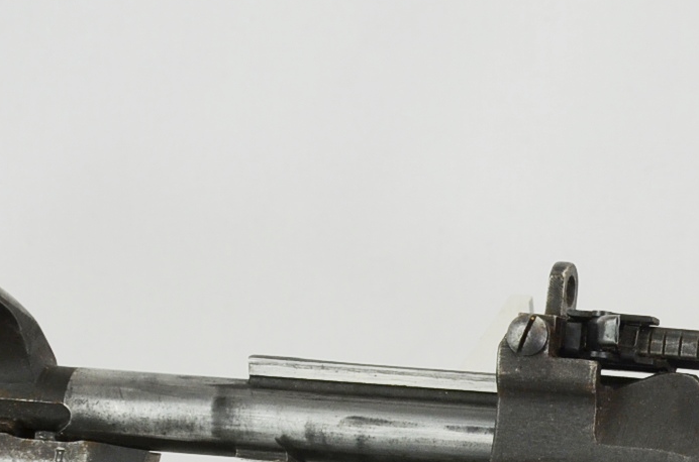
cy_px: 485
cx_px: 751
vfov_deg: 7.9
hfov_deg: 11.9
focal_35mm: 171
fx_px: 3313
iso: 400
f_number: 5.6
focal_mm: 32
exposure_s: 1/125
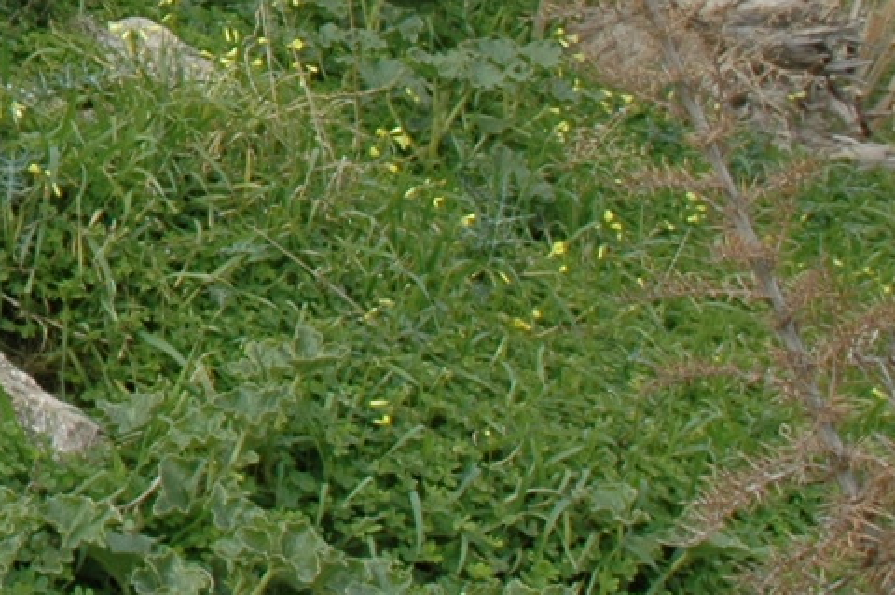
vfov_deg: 10.6
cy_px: -211
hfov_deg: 13.7
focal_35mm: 126
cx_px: -923
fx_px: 3129
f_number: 8
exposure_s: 1/250
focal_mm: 18
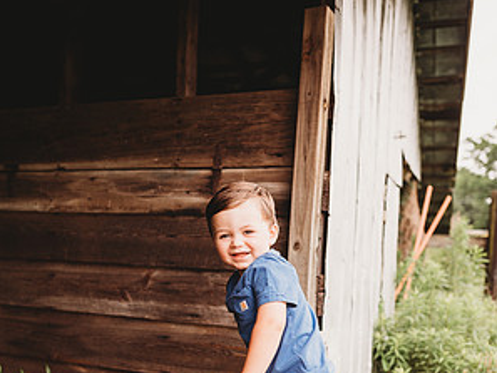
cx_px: 248
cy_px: 266
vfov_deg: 39.9
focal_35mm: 35
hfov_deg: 52.6
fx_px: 503
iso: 100
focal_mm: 24
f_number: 2.2
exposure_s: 1/640
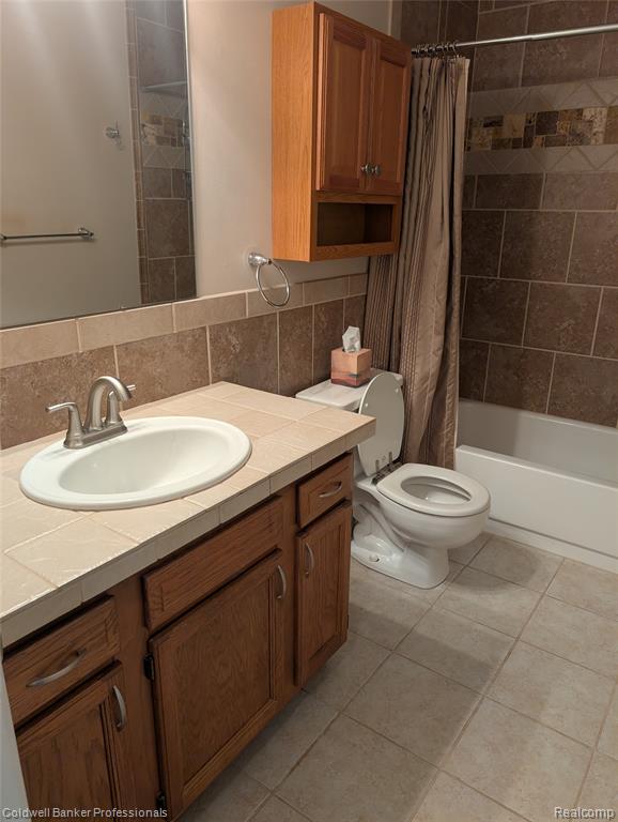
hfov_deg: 56.9
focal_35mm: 24
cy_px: 411
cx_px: 309
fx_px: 570
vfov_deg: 71.5
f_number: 1.68
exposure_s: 1/24
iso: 116
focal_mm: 6.9
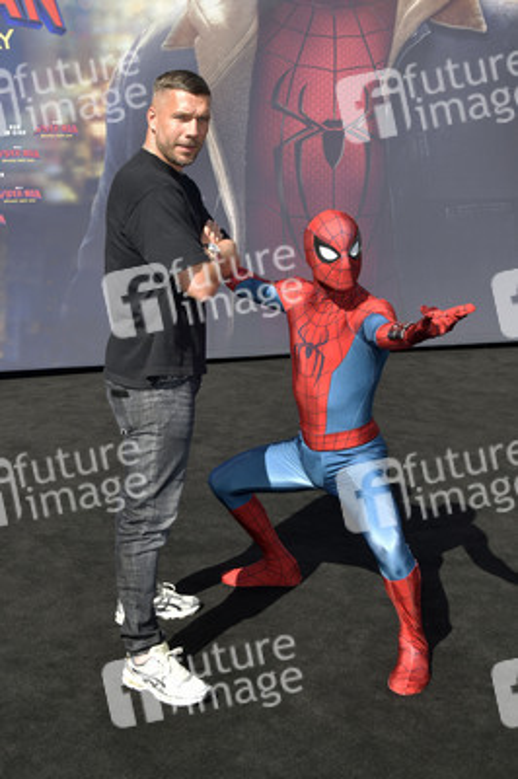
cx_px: 259
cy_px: 390
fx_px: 692
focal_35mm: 32
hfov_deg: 41.0
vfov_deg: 58.8
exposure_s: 1/200
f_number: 7.1
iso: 100
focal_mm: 32
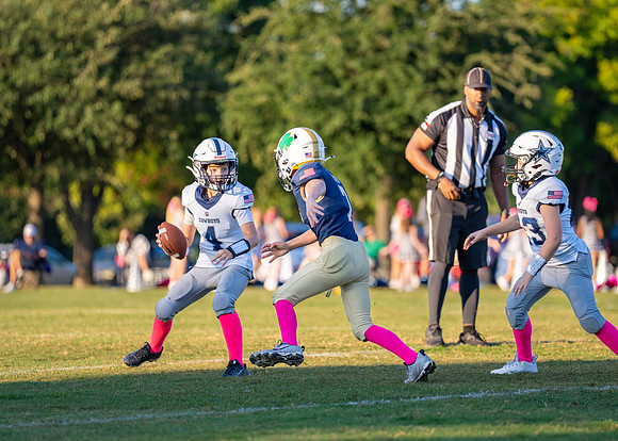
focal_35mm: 249
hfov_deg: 8.1
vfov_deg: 5.8
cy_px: 208
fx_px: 4376
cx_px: 347
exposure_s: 1/2500
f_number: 2.8
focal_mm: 188
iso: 400
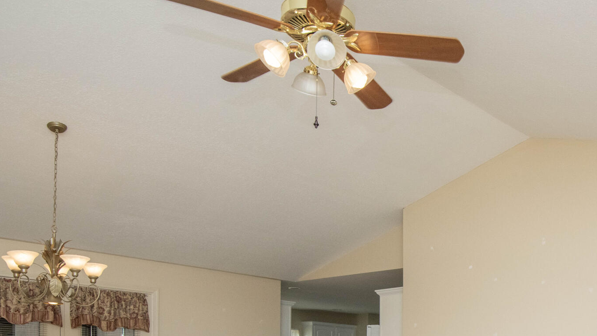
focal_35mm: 37
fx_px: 586
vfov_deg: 28.4
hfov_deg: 49.2
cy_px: 390
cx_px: 517
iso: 400
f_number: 9
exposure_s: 1/250
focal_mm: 16
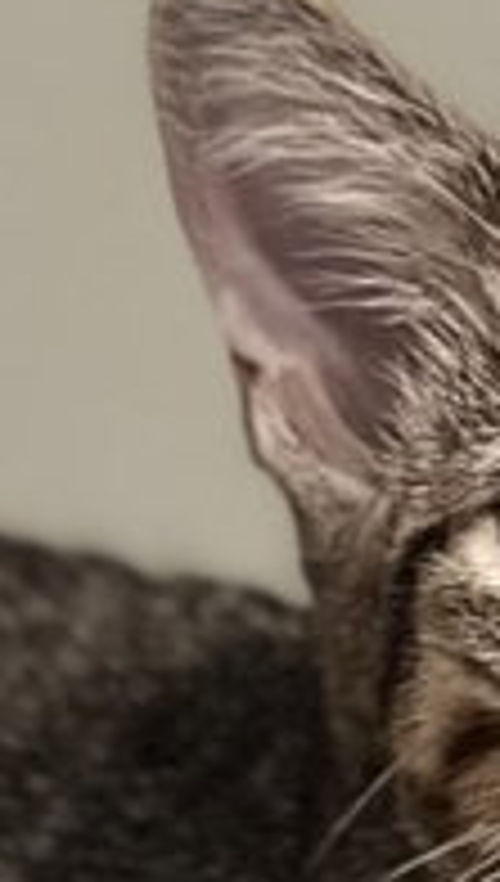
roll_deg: +9.7
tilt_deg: -18.5
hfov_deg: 4.3
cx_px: 392
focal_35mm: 284
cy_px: 1343
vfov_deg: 7.4
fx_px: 6659
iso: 800
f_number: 1.78
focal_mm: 6.86
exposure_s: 1/40
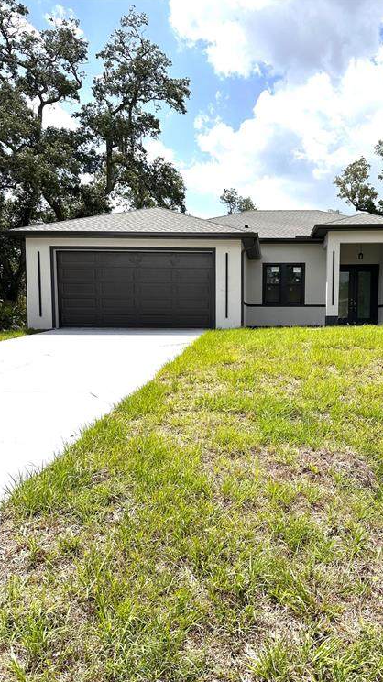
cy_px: 349
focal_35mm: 27
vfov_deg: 69.9
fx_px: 488
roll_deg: -1.1
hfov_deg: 42.2
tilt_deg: -3.0
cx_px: 260
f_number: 1.78
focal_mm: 6.86
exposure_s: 1/6623
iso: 80
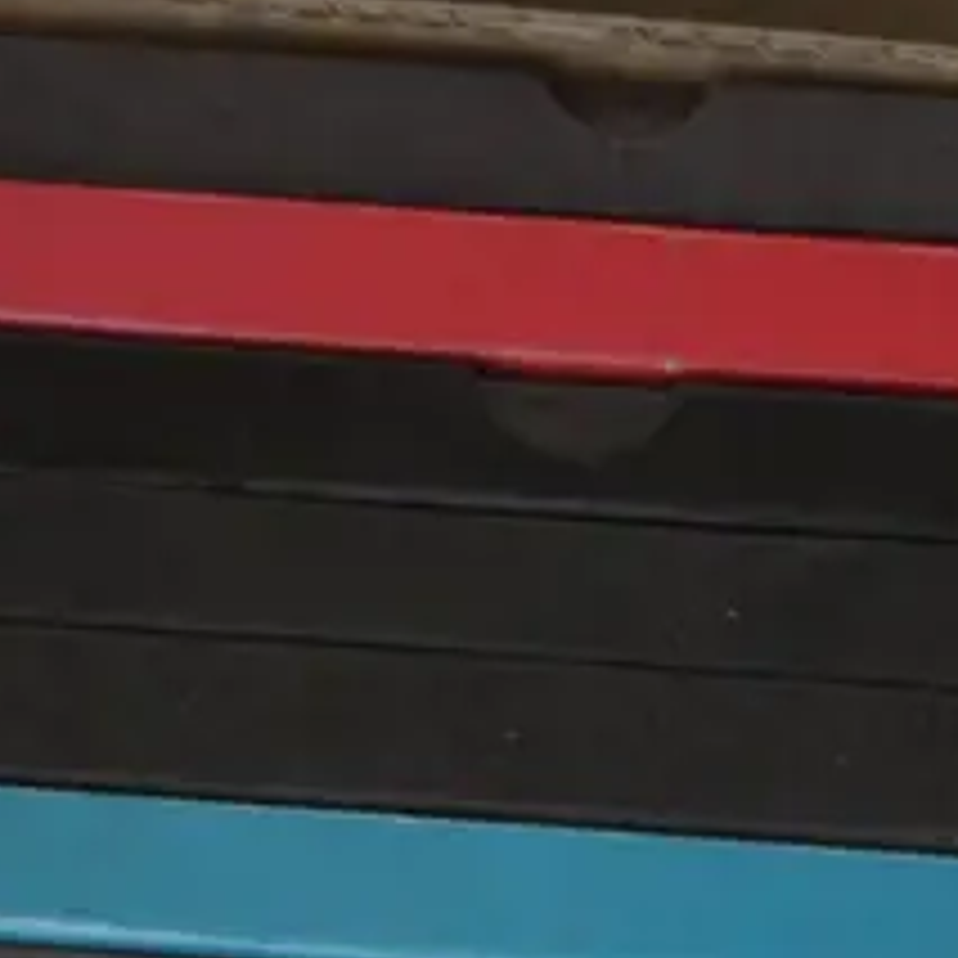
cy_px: 2204
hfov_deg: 7.1
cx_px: 848
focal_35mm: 246
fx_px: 7702
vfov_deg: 6.8
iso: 2000
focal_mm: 29
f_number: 5.4
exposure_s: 1/60
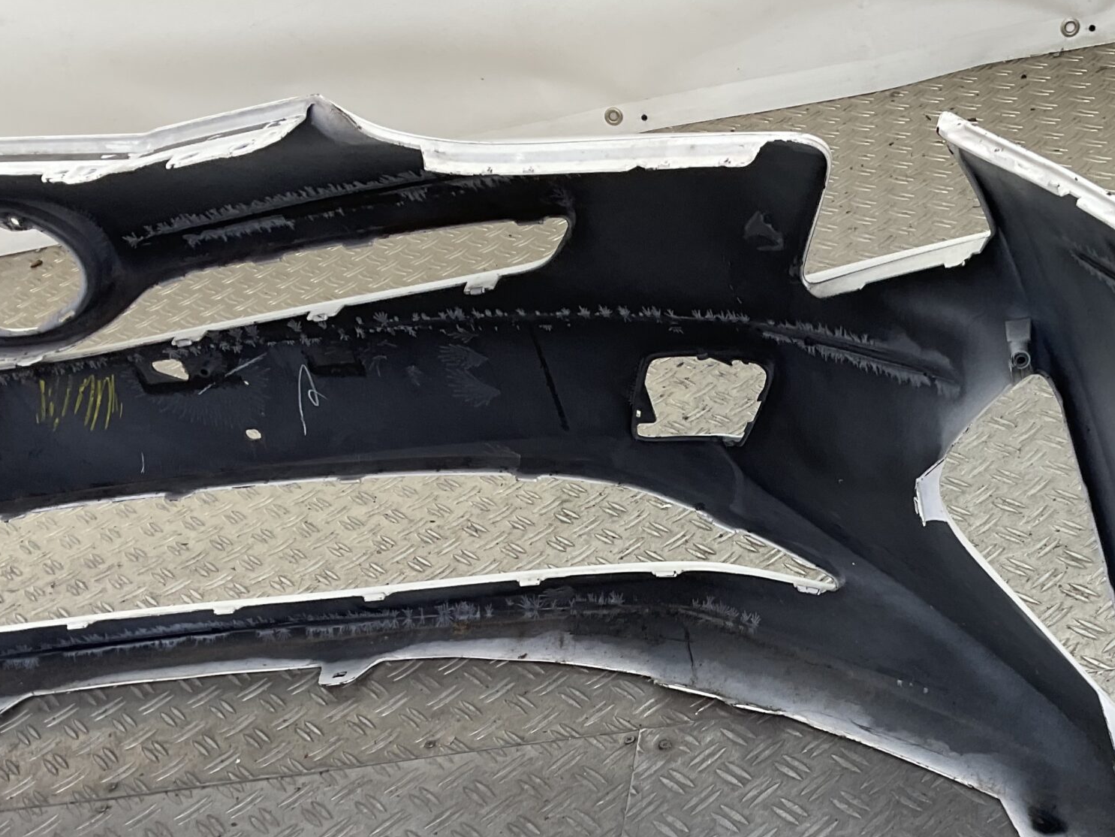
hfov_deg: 37.6
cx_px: 774
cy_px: 610
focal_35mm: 50
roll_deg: +15.4
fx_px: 1611
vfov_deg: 28.7
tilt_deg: -37.2
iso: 25
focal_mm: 3
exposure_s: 1/100
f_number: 1.8
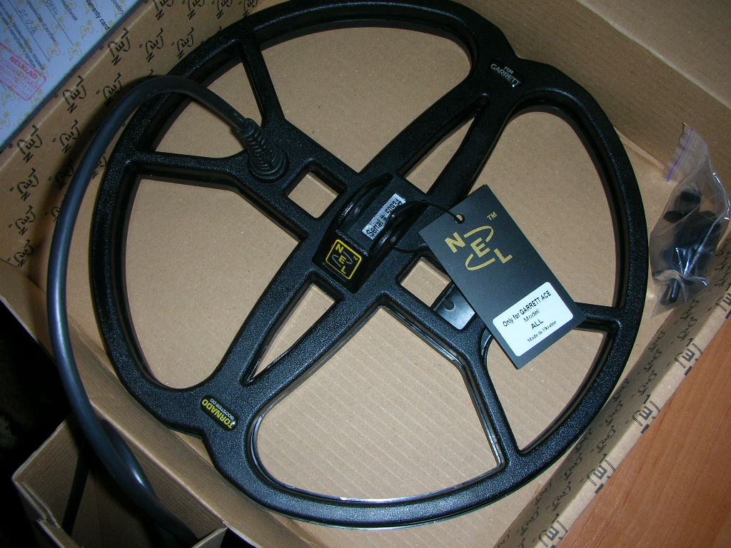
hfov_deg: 52.6
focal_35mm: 35
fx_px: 739
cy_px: 274
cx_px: 366
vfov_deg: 40.7
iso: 50
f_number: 3
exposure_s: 1/60.1
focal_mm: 5.8
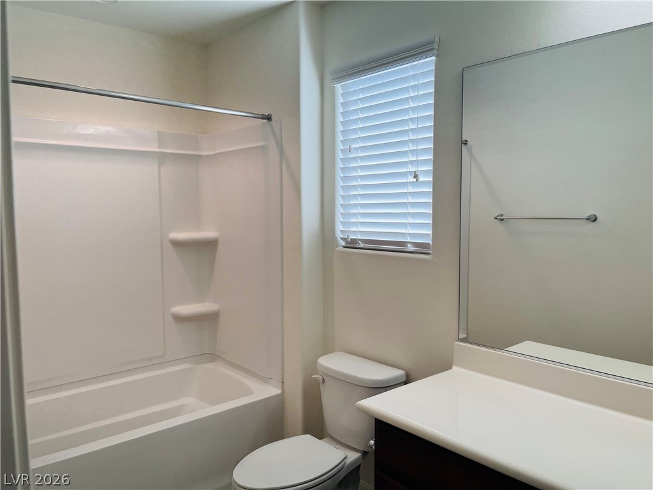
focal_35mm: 26
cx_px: 326
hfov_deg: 67.3
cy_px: 245
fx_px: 490
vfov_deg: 53.1
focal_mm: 5.1
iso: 40
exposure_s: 1/288
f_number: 1.6
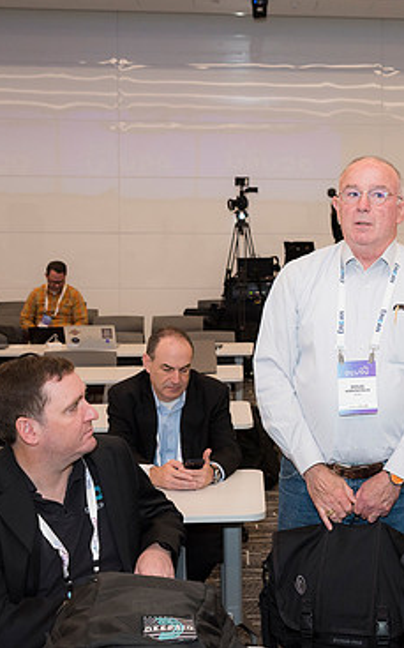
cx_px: 362
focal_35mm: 58
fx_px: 1023
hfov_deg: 21.8
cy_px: 308
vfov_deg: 35.1
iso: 800
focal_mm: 36
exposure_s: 1/125
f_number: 5.6
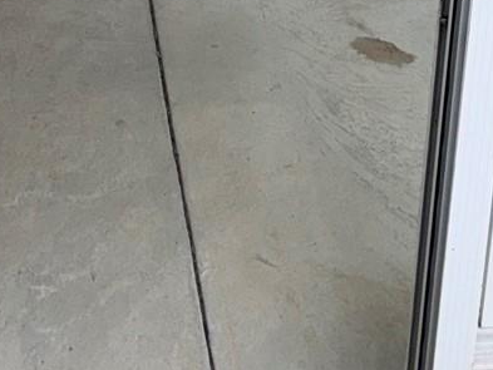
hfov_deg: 33.3
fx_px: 812
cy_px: -250
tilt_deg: -12.7
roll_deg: -0.6
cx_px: 146
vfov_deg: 20.3
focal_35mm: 57
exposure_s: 1/147
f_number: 2.2
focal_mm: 2.22
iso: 32
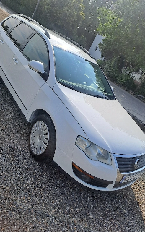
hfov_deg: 46.0
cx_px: 73
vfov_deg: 68.4
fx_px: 171
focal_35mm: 27
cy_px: 115
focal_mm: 4.65
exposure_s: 1/1667
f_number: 1.8
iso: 32
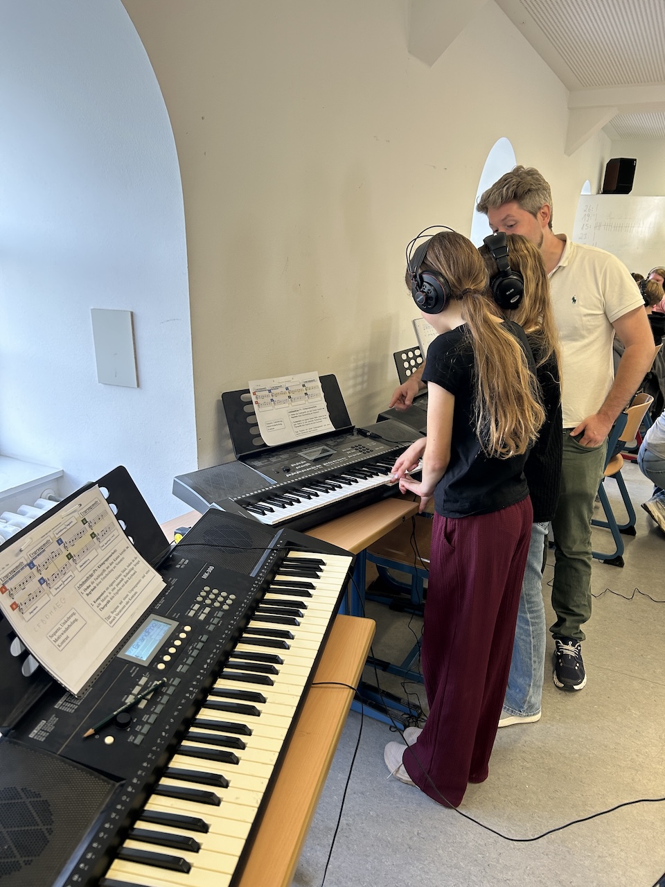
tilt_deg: -18.7
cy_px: 444
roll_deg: -0.4
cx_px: 332
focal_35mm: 26
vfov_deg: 67.3
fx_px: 666
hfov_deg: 53.1
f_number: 1.5
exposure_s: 1/100
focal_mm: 5.7
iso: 80
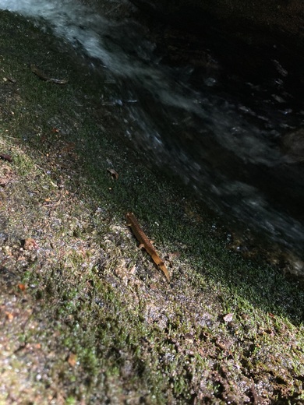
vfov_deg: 63.4
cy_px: 202
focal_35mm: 28
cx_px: 152
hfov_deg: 49.7
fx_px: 328
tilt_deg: -60.1
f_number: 1.8
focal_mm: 3.99
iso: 160
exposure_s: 1/60
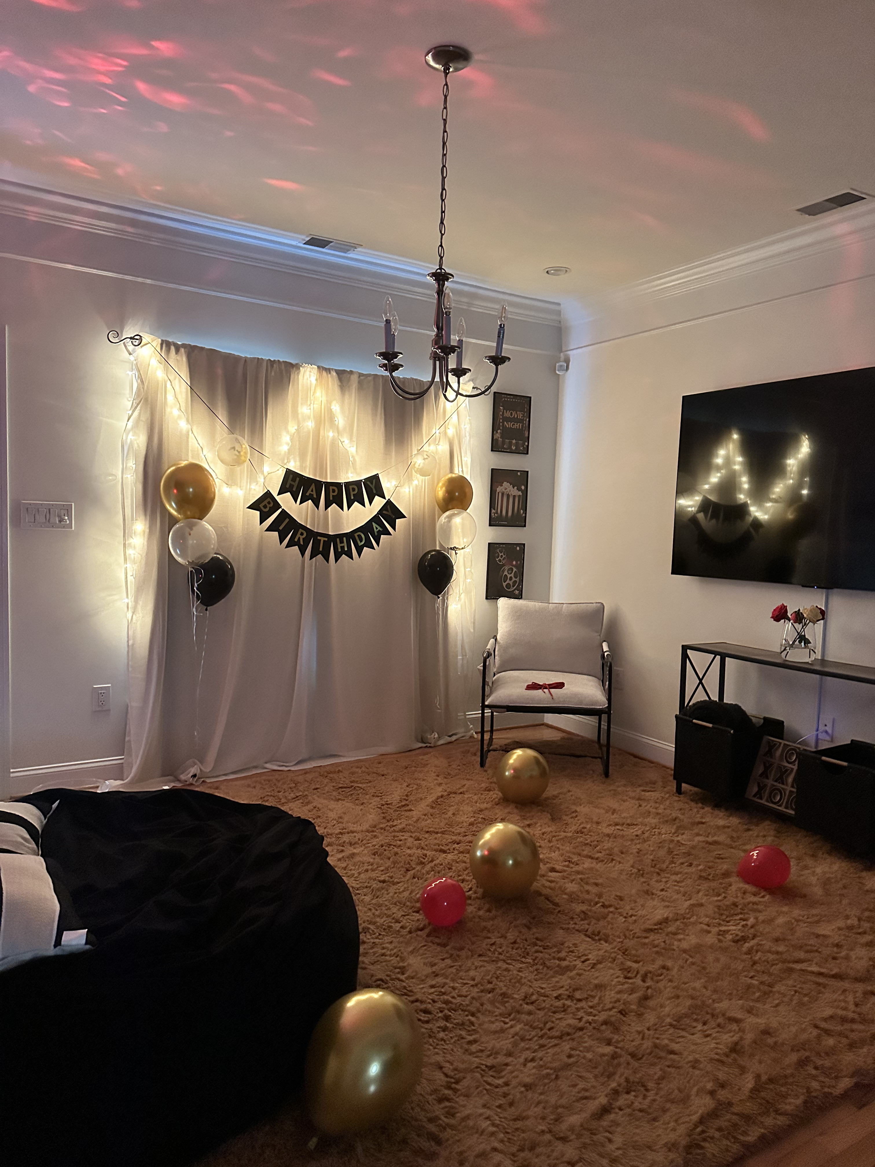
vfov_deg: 71.6
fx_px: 809
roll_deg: -1.9
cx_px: 438
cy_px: 584
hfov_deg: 56.8
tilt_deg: -4.1
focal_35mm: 24
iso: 800
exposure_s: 1/30
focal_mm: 6.86
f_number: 1.78
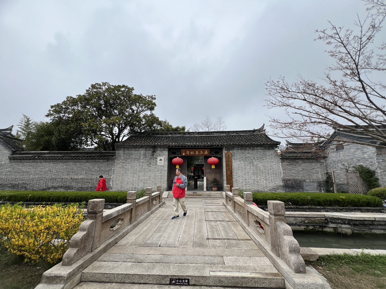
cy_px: 144
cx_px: 193
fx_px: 145
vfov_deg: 89.9
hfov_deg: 106.2
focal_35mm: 13
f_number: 1.8
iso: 32
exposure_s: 1/544
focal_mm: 1.57
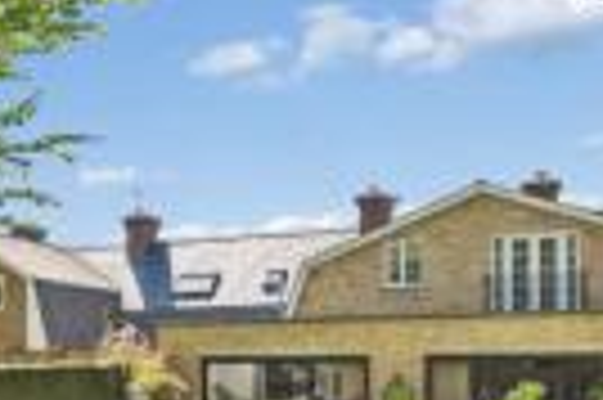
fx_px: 1007
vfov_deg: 21.9
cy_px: 375
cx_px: 27
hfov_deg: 31.3
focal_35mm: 60
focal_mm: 16.9
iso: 320
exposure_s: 1/500
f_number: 8
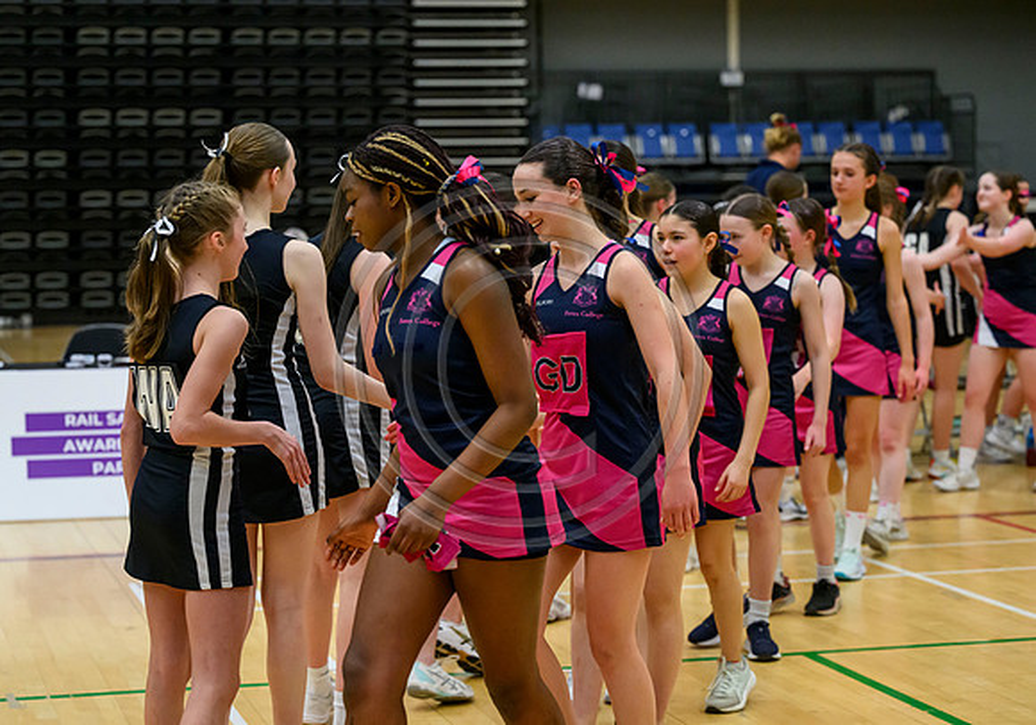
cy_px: 355
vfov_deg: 17.7
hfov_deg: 25.1
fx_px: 2324
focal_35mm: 80
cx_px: 438
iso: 6400
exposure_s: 1/1250
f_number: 3.2
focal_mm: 70
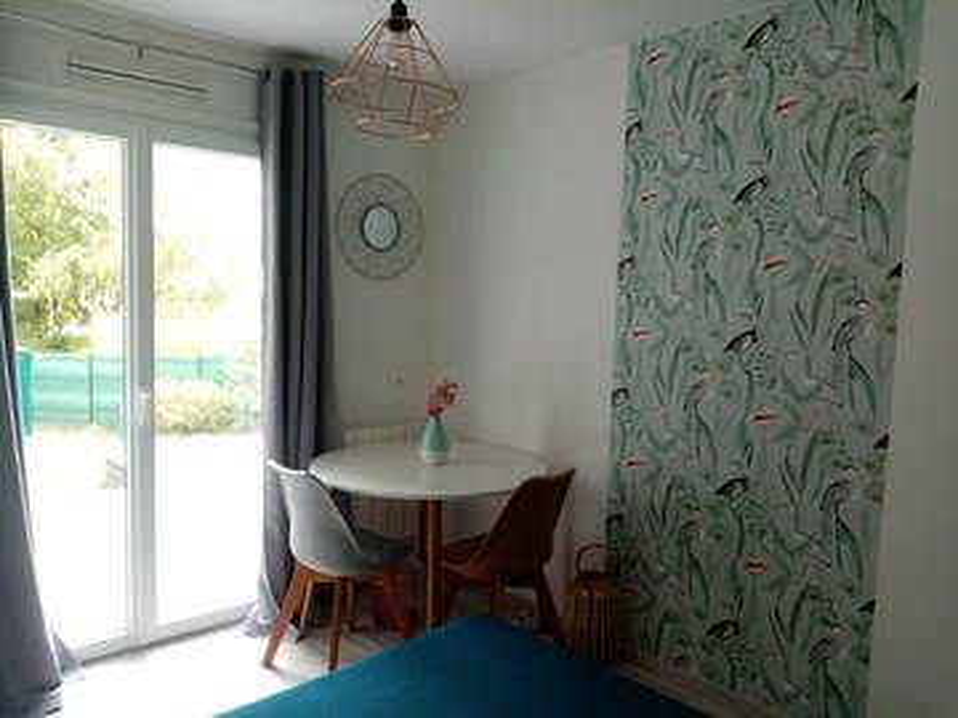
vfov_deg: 53.1
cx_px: 479
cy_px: 359
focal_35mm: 26
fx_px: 720
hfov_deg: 67.3
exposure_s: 1/33.3
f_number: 1.8
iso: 139
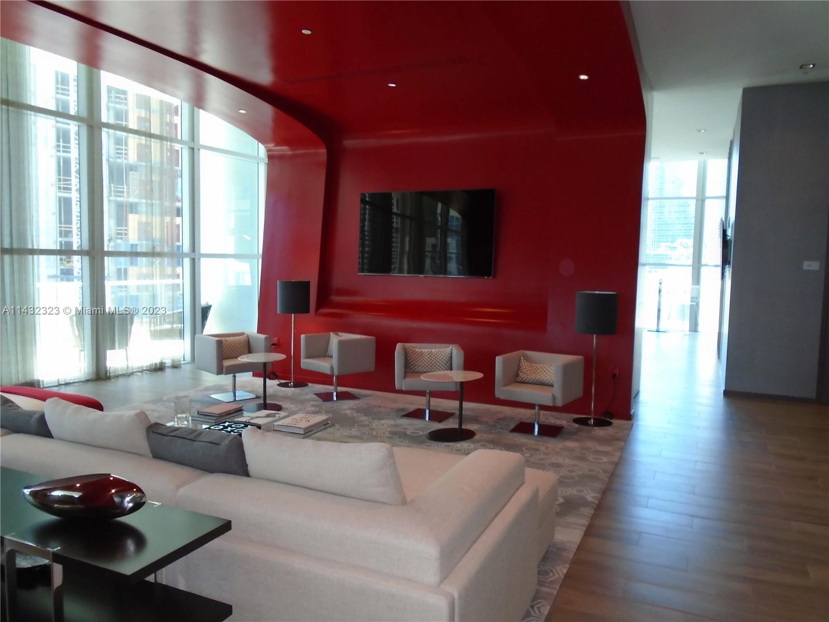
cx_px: 414
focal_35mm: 26
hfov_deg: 67.3
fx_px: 623
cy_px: 311
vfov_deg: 53.1
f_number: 3.2
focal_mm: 4.6
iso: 160
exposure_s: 1/50
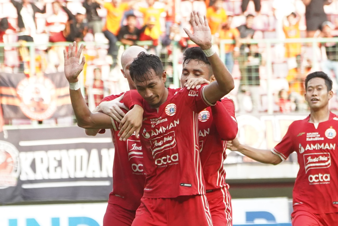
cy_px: 113
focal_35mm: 252
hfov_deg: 8.2
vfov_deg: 5.5
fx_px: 2366
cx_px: 169
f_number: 5.6
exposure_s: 1/800
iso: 2500
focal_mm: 168
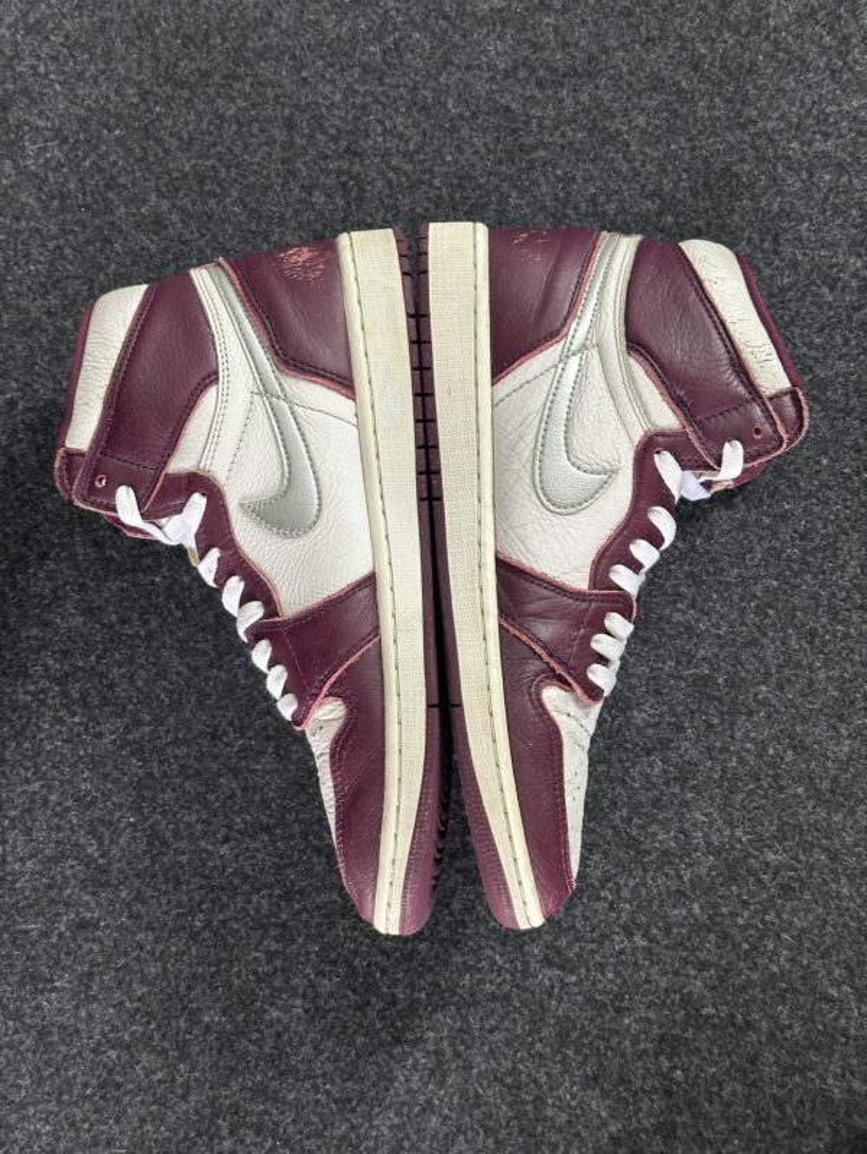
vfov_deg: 39.6
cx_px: 434
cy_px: 577
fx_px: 1602
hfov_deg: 30.3
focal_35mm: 48
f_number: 1.78
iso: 250
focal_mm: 6.86
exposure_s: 1/50
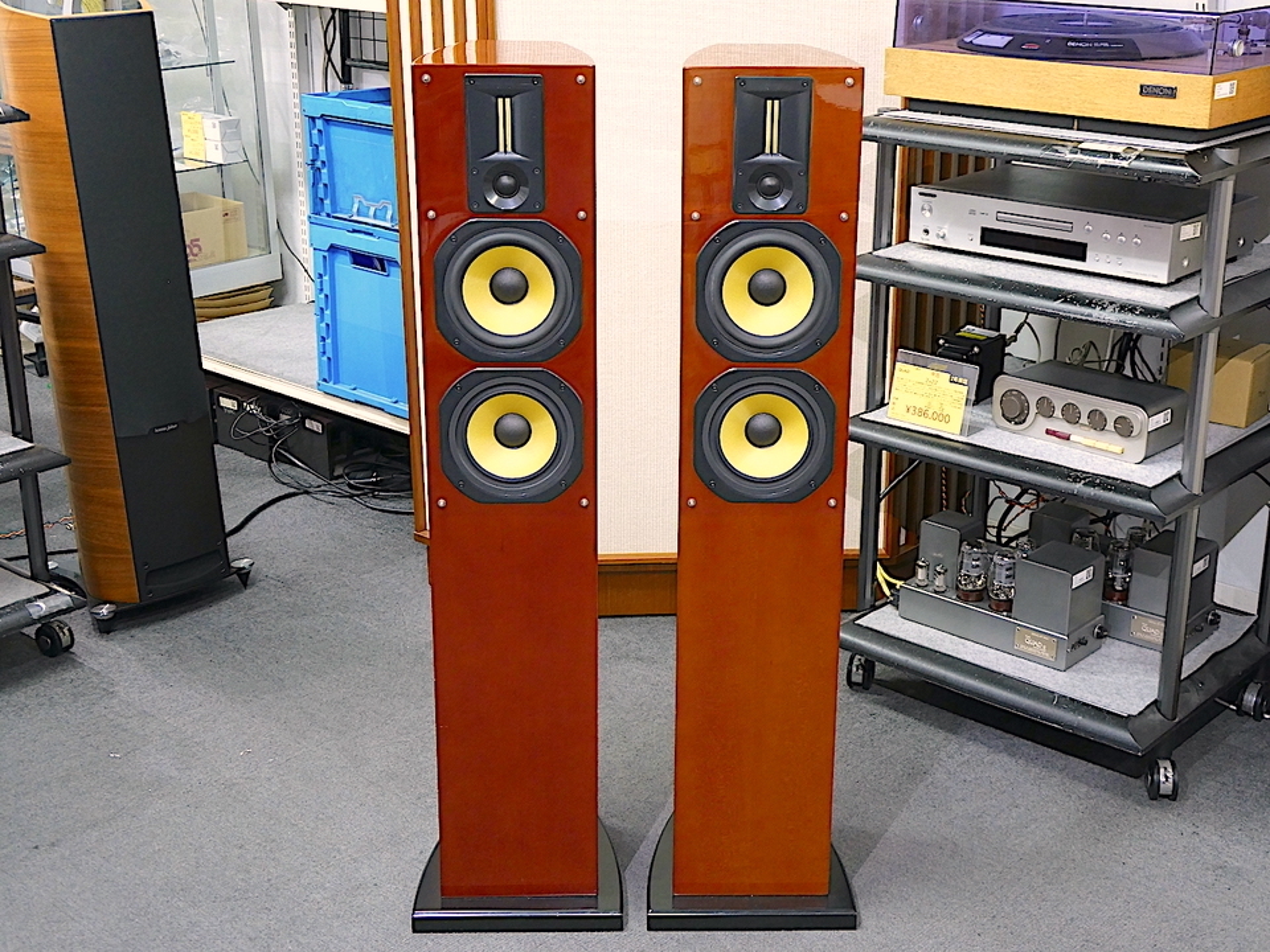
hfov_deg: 40.4
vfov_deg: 30.9
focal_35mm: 47
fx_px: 1724
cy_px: 476
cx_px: 635
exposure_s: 1/3.2
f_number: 4
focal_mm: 8.4
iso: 200
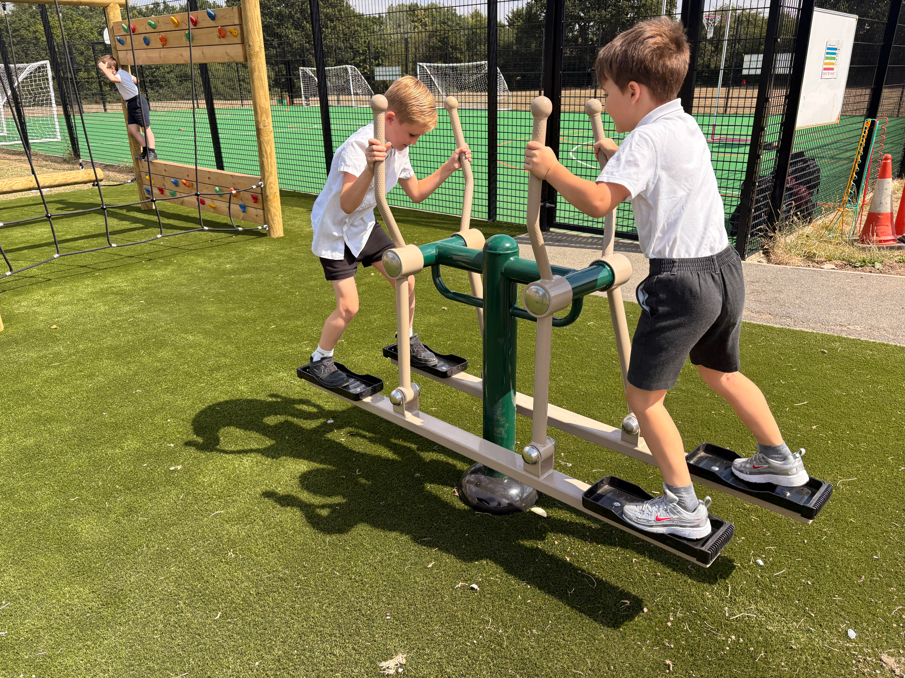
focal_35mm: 26
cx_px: 452
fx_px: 680
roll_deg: +1.8
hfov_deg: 67.3
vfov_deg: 53.1
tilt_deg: -22.6
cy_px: 339
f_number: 1.6
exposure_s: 1/1901
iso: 50
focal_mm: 5.96
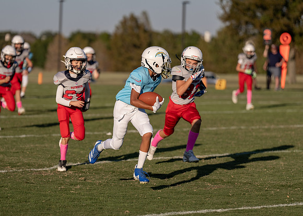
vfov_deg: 7.7
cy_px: 115
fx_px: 1612
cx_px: 137
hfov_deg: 10.7
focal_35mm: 187
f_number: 2.8
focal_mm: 151
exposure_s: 1/2500
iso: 100
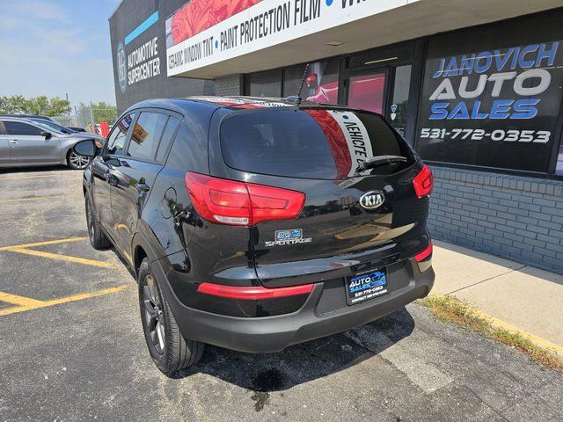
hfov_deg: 73.9
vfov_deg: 58.9
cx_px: 282
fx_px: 374
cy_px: 211
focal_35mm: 23
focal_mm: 6.3
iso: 10
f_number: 1.7
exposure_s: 1/485
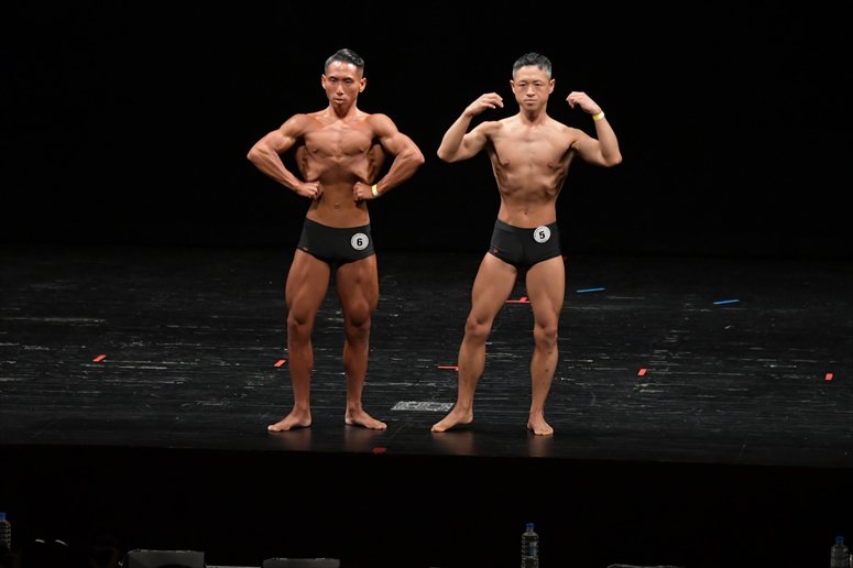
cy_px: 284
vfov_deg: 6.8
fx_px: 4784
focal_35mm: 202
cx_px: 426
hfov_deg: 10.2
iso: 3200
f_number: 5.6
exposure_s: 1/400
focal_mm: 135
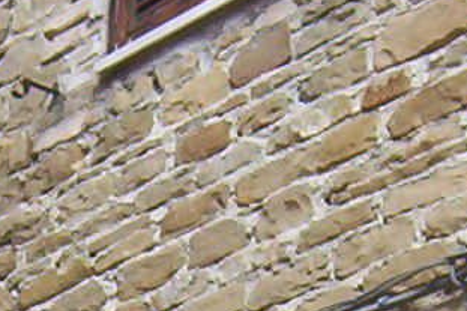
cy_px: 702
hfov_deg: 10.4
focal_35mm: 197
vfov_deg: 6.7
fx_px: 2554
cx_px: 357
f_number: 2.76
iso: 100
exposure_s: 1/656
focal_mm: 5.54
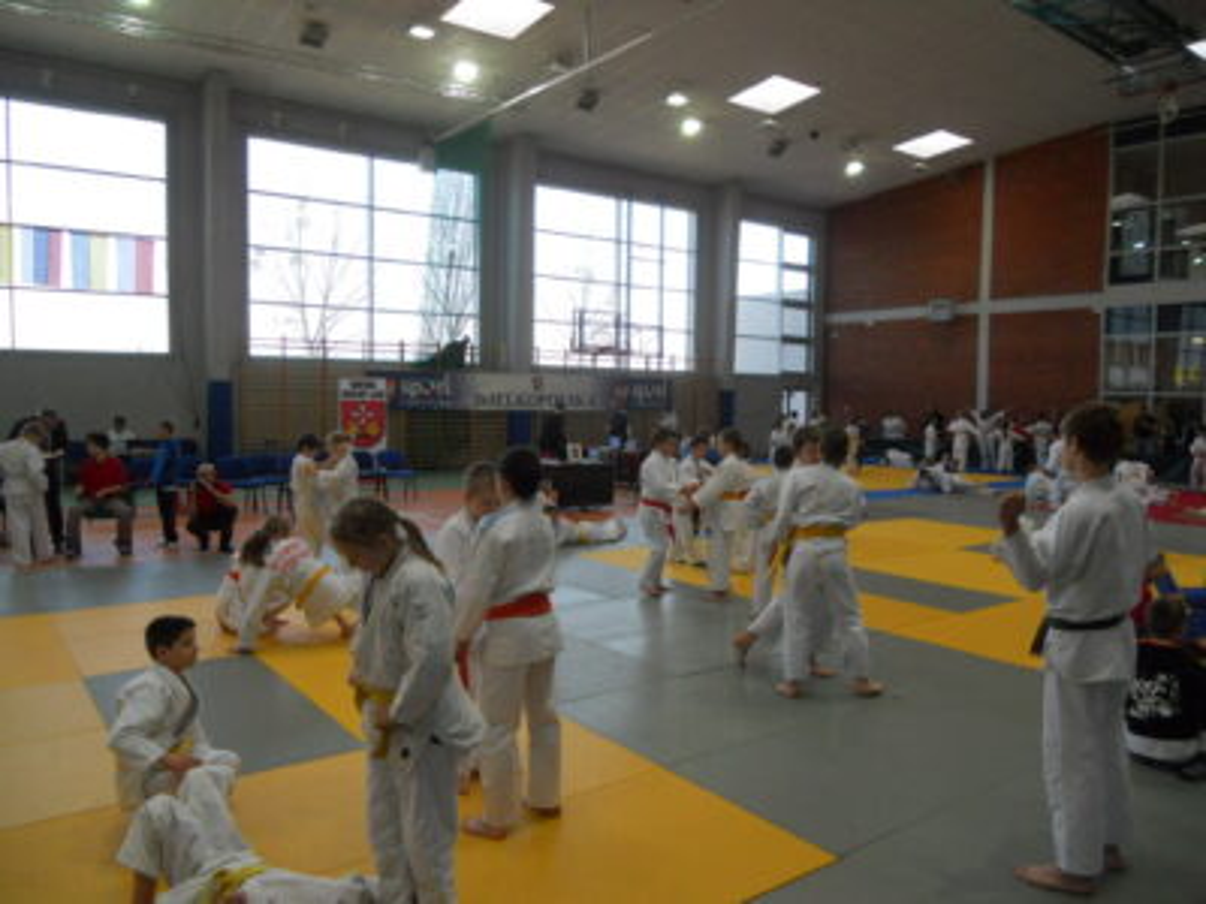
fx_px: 941
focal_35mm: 27
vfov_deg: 51.4
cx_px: 603
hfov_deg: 65.3
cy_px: 452
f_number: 3.2
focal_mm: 4.9
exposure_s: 1/125
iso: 200
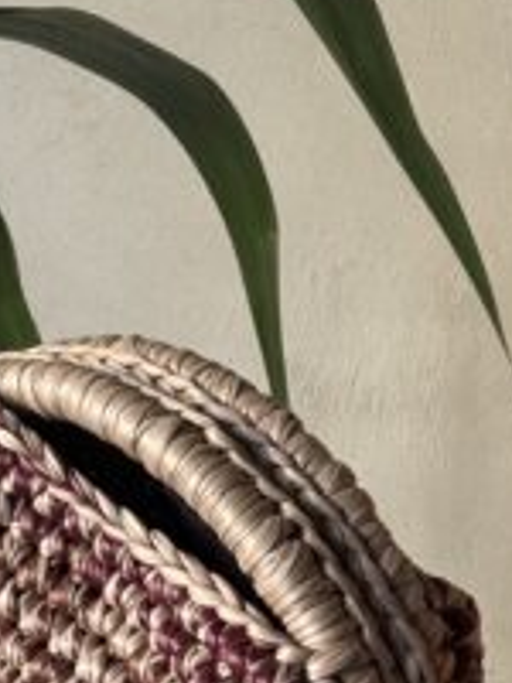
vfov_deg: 31.1
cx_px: 143
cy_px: 577
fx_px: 1183
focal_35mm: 60
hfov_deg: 24.2
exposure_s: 1/60
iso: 100
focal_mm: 2.69
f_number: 1.9
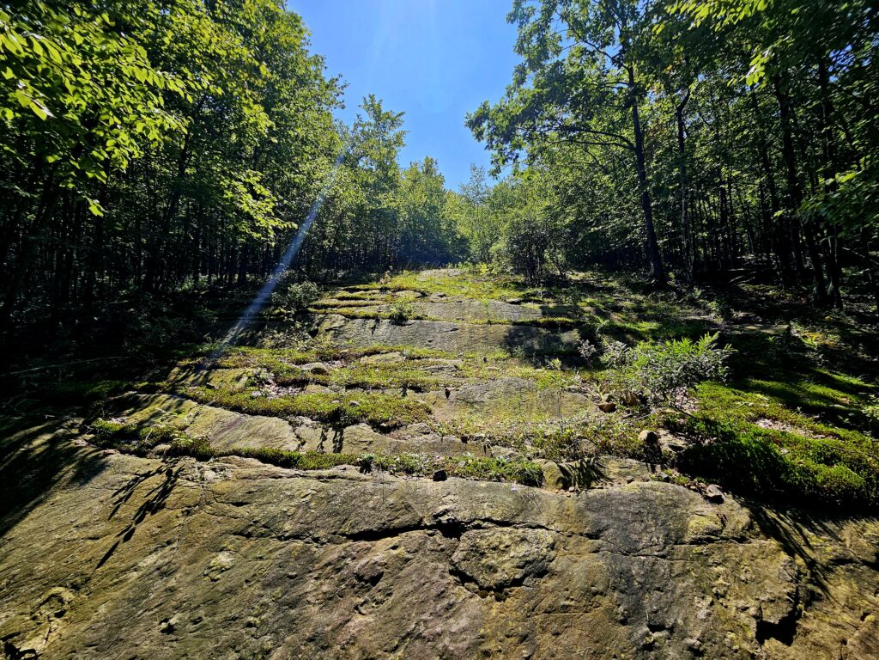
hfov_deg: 106.2
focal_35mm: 13
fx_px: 330
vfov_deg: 89.9
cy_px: 330
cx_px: 440
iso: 50
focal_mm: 2.2
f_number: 2.2
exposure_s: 1/1667
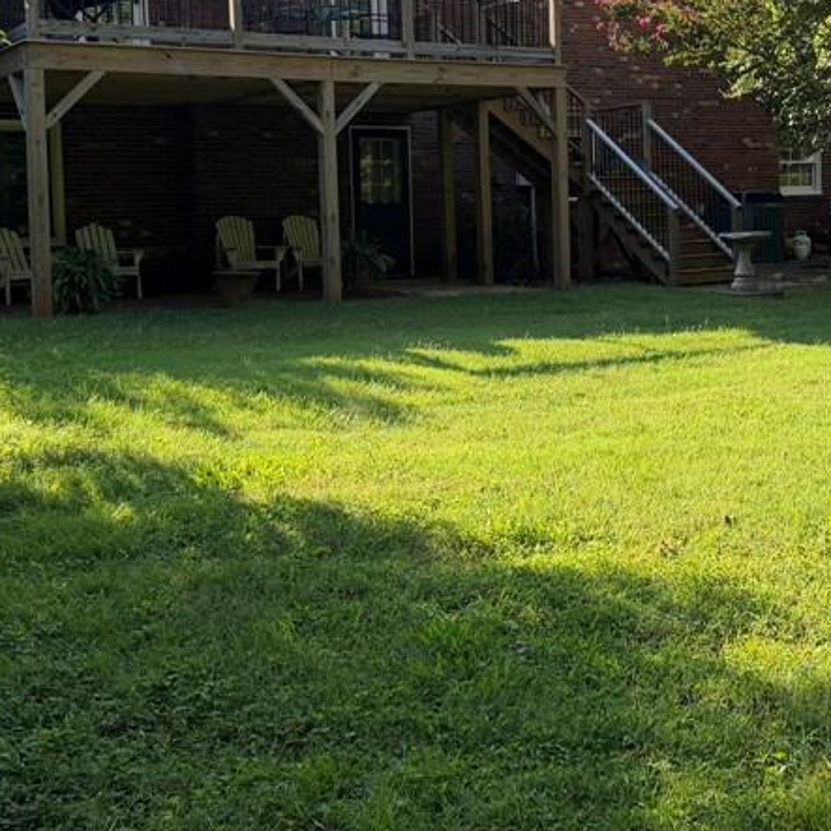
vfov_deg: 34.3
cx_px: 521
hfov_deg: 34.5
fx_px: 1331
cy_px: 261
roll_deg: +2.0
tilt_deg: -2.6
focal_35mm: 49
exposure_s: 1/1437
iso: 100
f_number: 1.78
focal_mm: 6.76
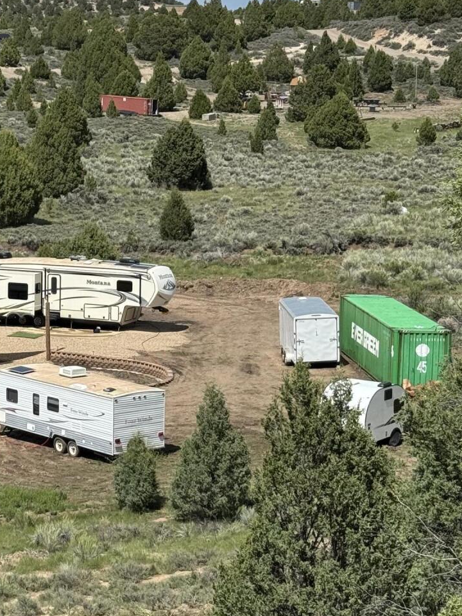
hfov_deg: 14.7
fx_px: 1780
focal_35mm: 100
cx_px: 72
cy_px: 316
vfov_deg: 19.6
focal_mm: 6.76
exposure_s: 1/7092
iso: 64
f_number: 1.78
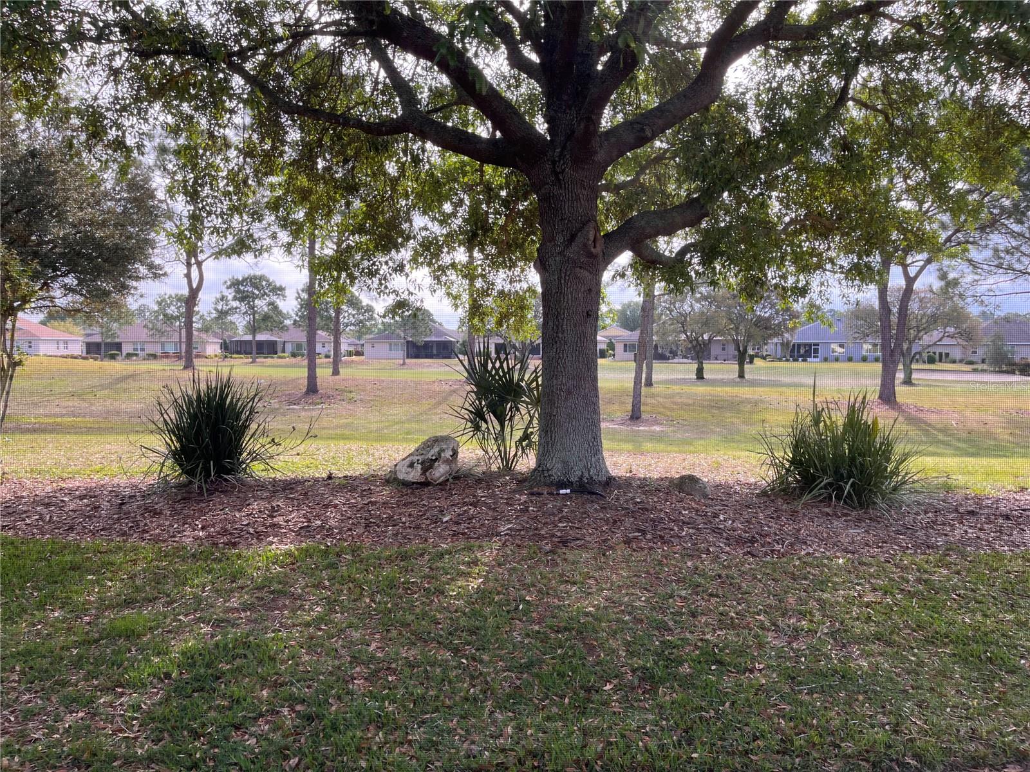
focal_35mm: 26
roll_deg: +0.1
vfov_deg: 53.1
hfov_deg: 67.3
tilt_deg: -3.8
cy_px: 386
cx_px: 515
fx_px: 774
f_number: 1.6
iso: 50
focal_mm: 5.1
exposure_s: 1/419
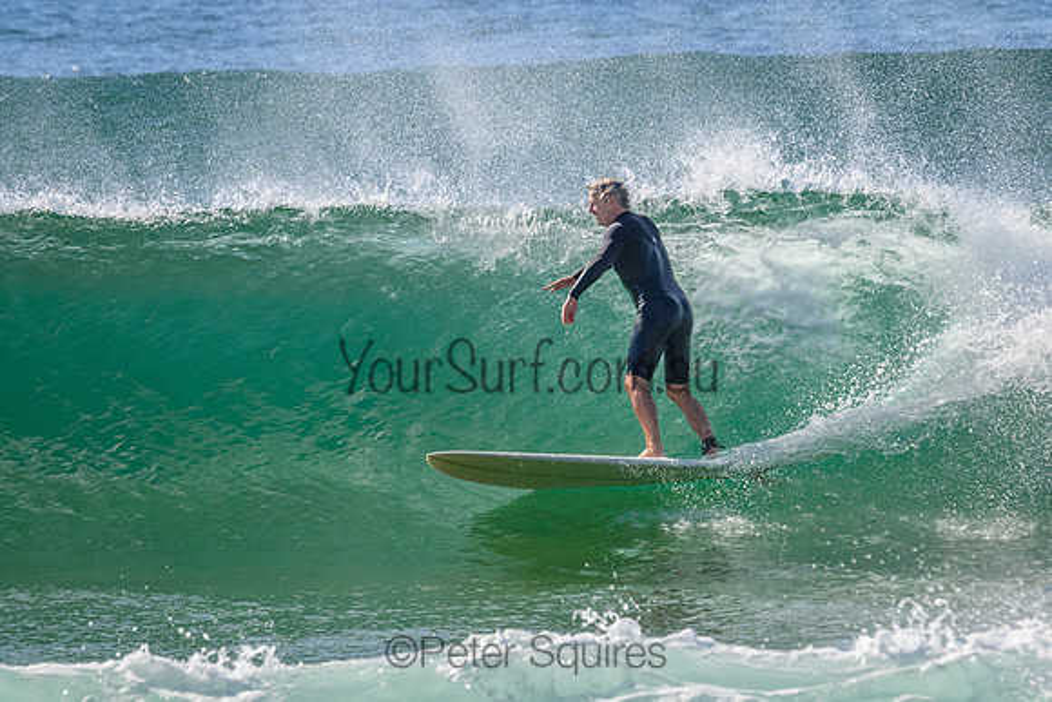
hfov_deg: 3.5
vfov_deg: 2.3
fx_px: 17294
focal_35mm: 592
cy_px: 287
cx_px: 552
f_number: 11
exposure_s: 1/1600
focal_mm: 500
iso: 1000
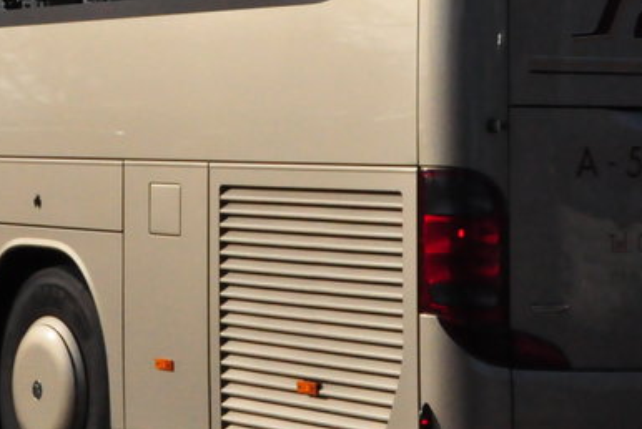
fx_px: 2159
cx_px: 215
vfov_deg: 11.2
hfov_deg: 16.9
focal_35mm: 121
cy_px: 11
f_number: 18
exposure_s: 1/1250
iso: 2500
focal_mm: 26
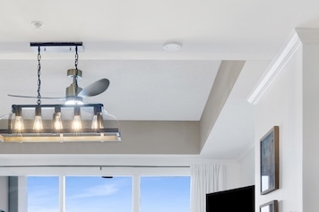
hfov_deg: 35.8
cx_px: 153
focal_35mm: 56
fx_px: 494
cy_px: 236
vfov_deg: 22.8
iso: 400
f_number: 11
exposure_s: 1/6
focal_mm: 15.5
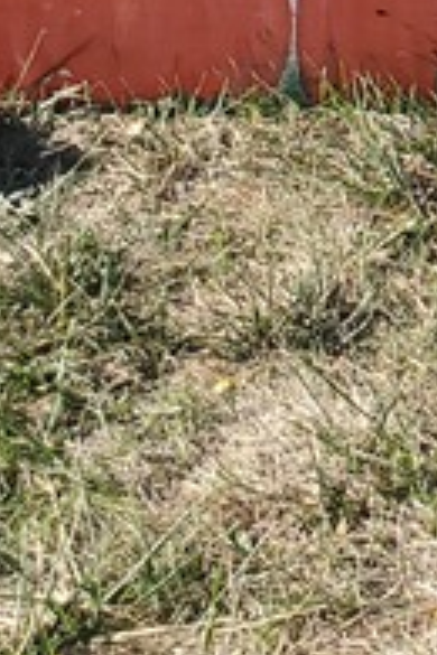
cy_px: -467
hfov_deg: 8.6
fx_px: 2585
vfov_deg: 13.2
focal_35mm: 142
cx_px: 1153
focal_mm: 4.3
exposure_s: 1/488
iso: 50
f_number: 2.4
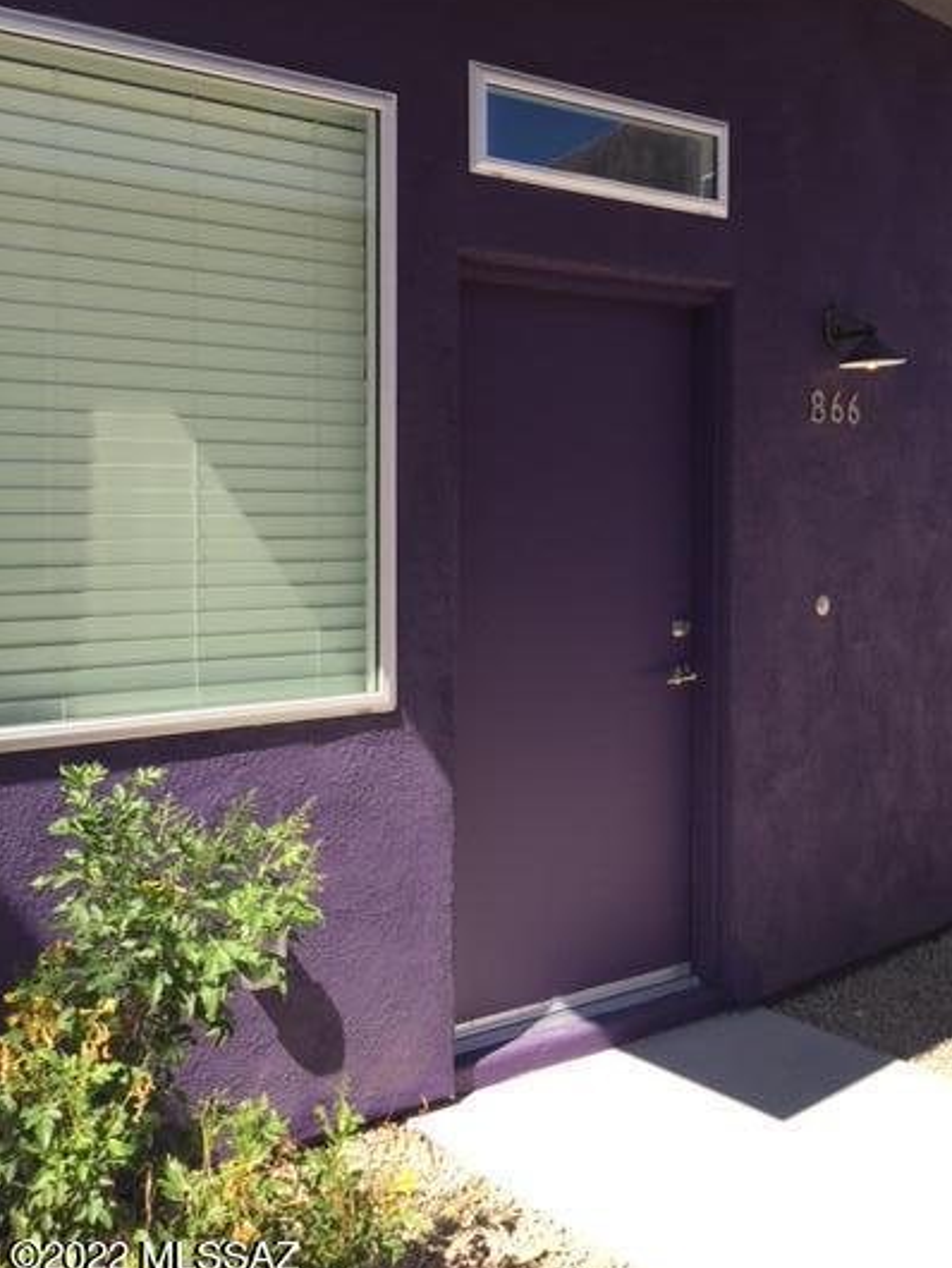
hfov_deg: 40.5
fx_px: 1282
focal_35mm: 35
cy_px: 557
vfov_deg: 52.5
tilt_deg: -0.8
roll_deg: -0.9
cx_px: 572
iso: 32
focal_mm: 4.15
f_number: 2.2
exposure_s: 1/706
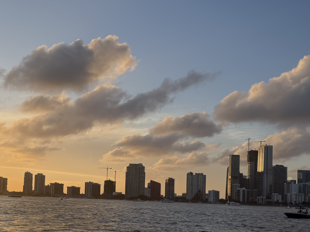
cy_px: 172
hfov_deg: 37.3
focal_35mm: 50
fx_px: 448
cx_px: 78
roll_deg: -1.5
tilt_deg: +2.6
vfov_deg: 28.7
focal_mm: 6.76
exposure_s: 1/3759
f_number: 1.78
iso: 100
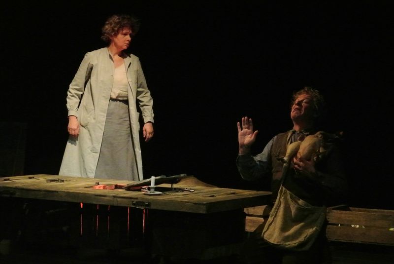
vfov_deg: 10.3
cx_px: 197
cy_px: 132
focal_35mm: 133
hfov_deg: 15.4
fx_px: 1457
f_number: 5.6
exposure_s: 1/40
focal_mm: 49.3
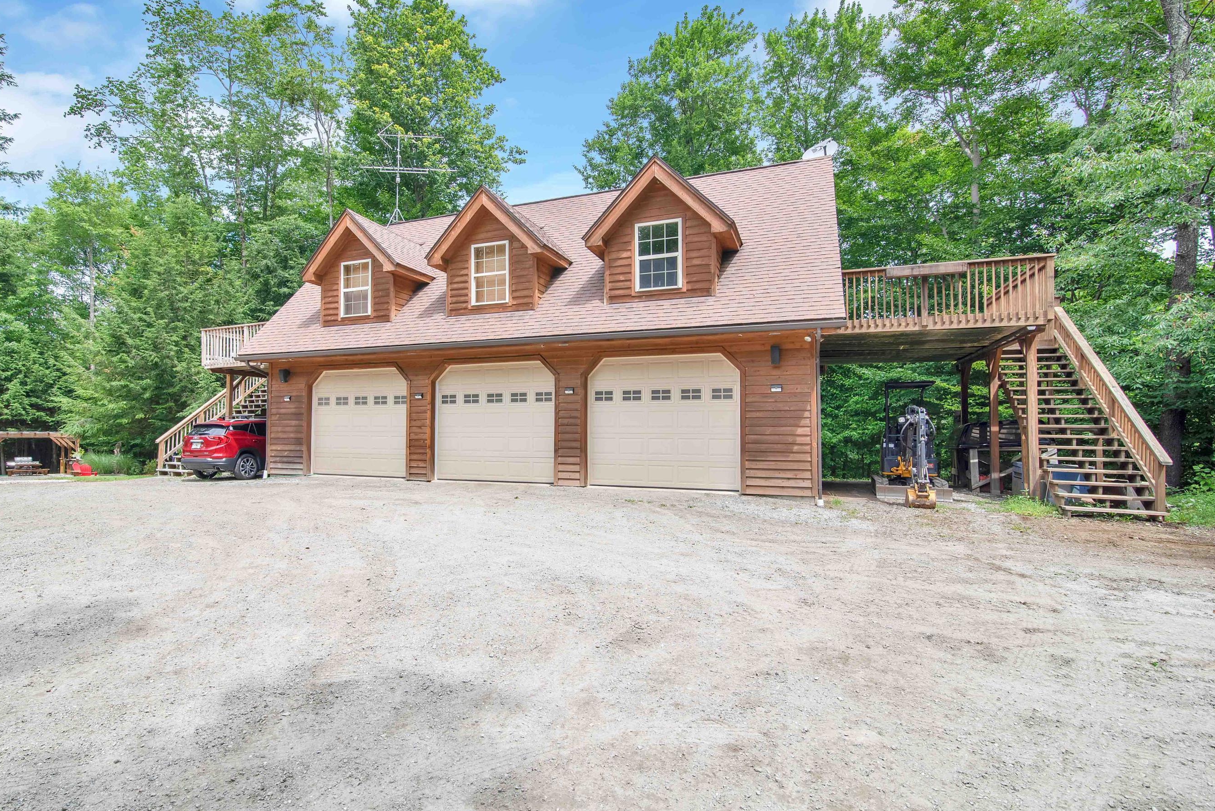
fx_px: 608
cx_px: 533
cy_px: 390
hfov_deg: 89.6
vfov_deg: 67.4
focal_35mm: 18
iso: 200
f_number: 9
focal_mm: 16
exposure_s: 1/320
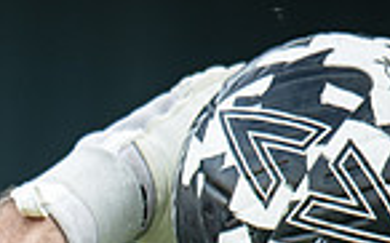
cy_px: 395
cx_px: -386
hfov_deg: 1.7
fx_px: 13297
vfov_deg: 1.0
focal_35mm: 1252
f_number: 1.8
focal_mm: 135
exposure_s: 1/2000
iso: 400
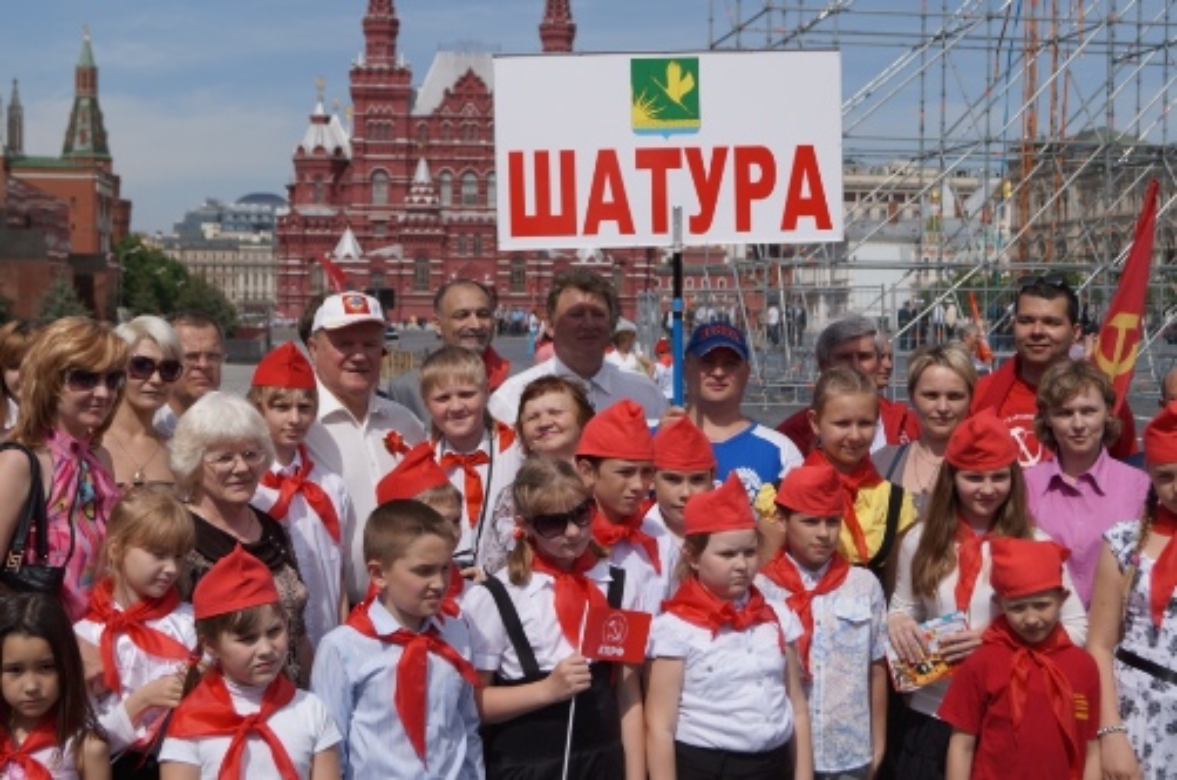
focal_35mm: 52
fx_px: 1714
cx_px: 588
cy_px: 390
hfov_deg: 37.9
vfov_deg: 25.7
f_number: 6.3
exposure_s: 1/1000
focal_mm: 35
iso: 100
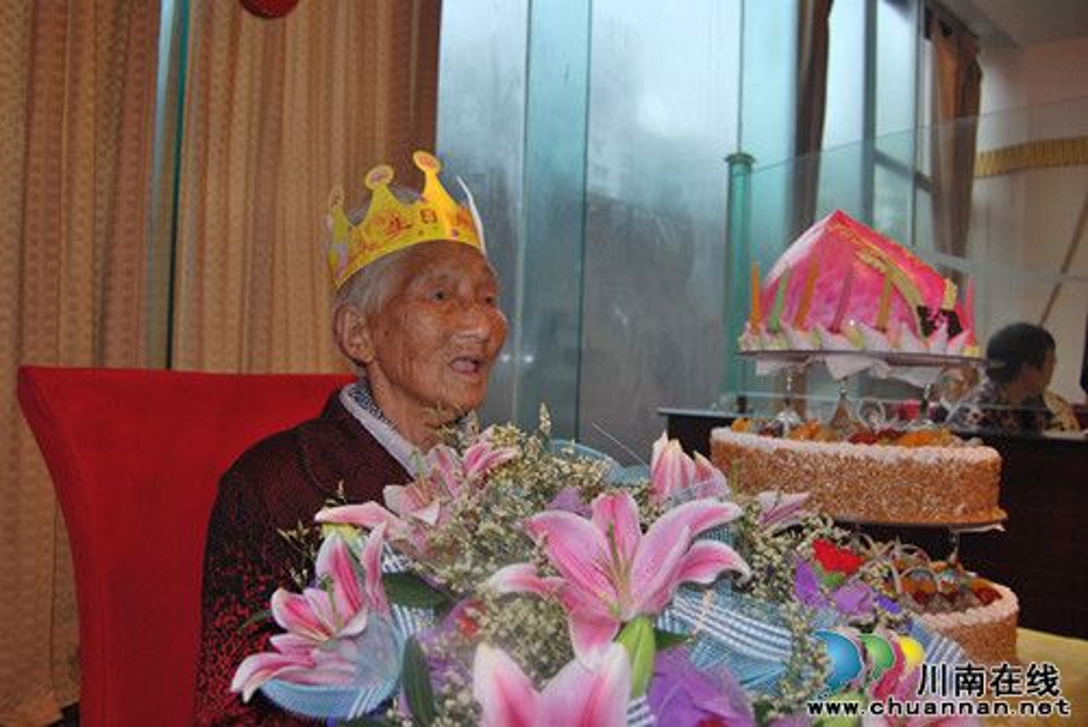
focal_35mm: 28
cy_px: 364
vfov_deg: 45.7
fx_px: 862
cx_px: 544
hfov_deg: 64.5
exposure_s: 1/60
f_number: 3.5
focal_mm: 19
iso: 200
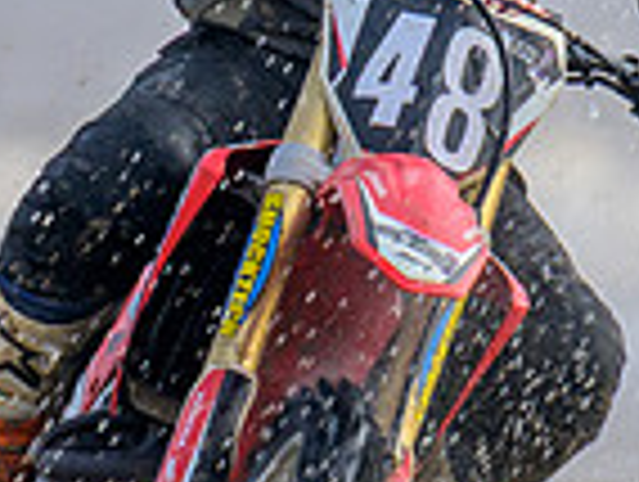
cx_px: 90
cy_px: 196
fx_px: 81046
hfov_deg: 0.5
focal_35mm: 4383
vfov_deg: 0.3
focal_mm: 600
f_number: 8
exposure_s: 1/500
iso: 280
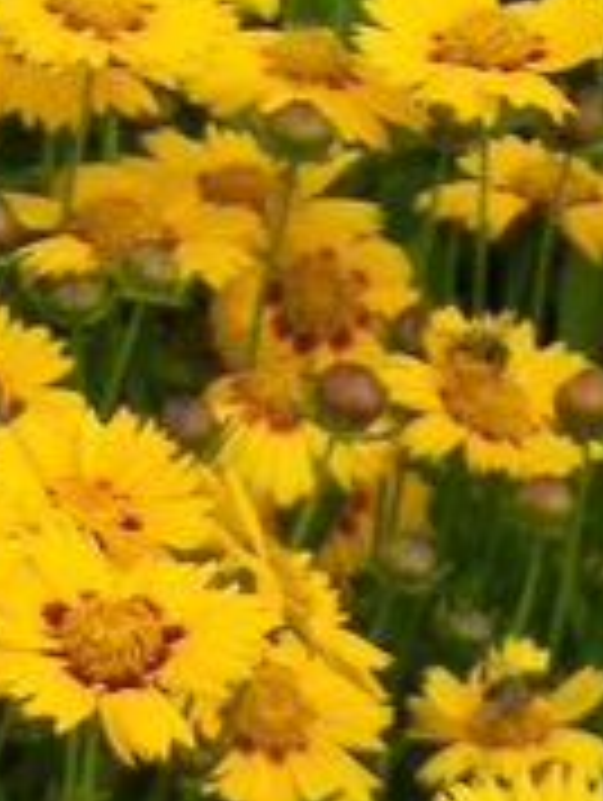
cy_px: 1422
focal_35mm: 382
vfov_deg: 5.1
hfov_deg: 3.9
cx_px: 346
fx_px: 8851
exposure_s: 1/1000
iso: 160
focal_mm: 15.1
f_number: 4.5
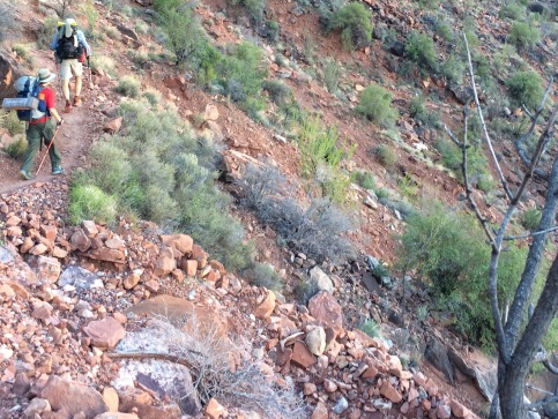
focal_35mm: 48
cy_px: 83
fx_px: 774
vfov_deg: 29.6
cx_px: 270
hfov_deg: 39.6
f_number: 2.2
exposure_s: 1/60
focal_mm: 4.15
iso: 32
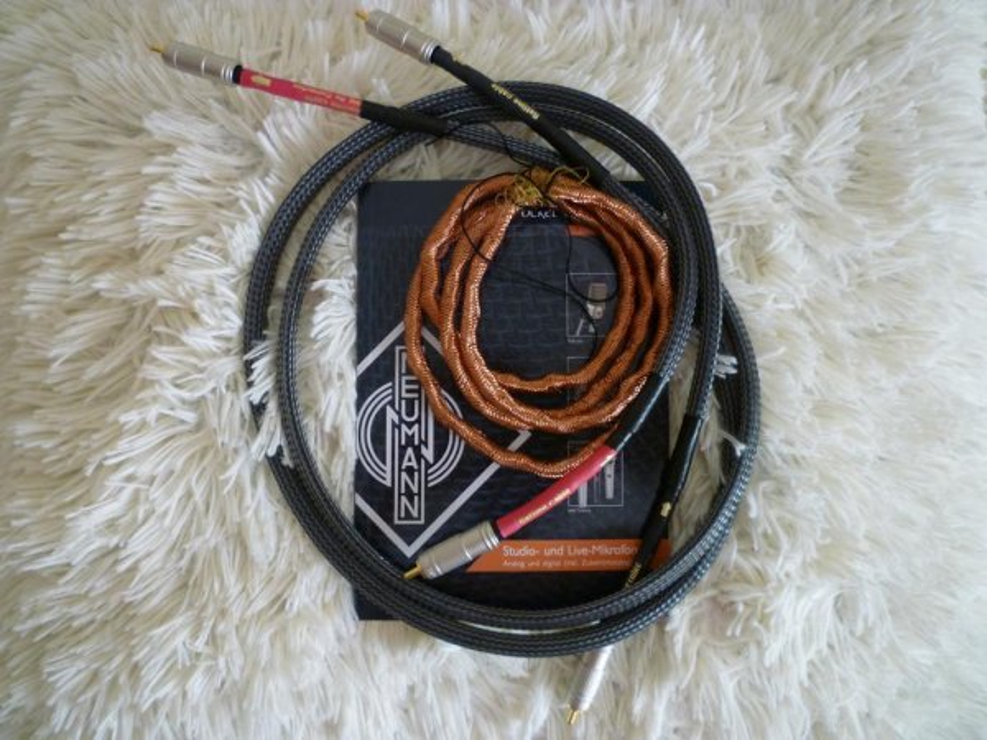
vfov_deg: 48.2
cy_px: 370
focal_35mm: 29
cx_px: 494
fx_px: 827
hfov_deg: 61.7
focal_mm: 5.2
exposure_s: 1/30
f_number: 3.3
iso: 200
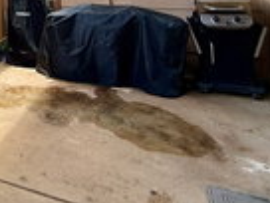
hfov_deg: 34.2
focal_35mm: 44
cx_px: -57
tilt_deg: +0.7
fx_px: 343
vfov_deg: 28.9
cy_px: -34
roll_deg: +3.8
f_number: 2.2
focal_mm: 2.22
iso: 64
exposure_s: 1/455
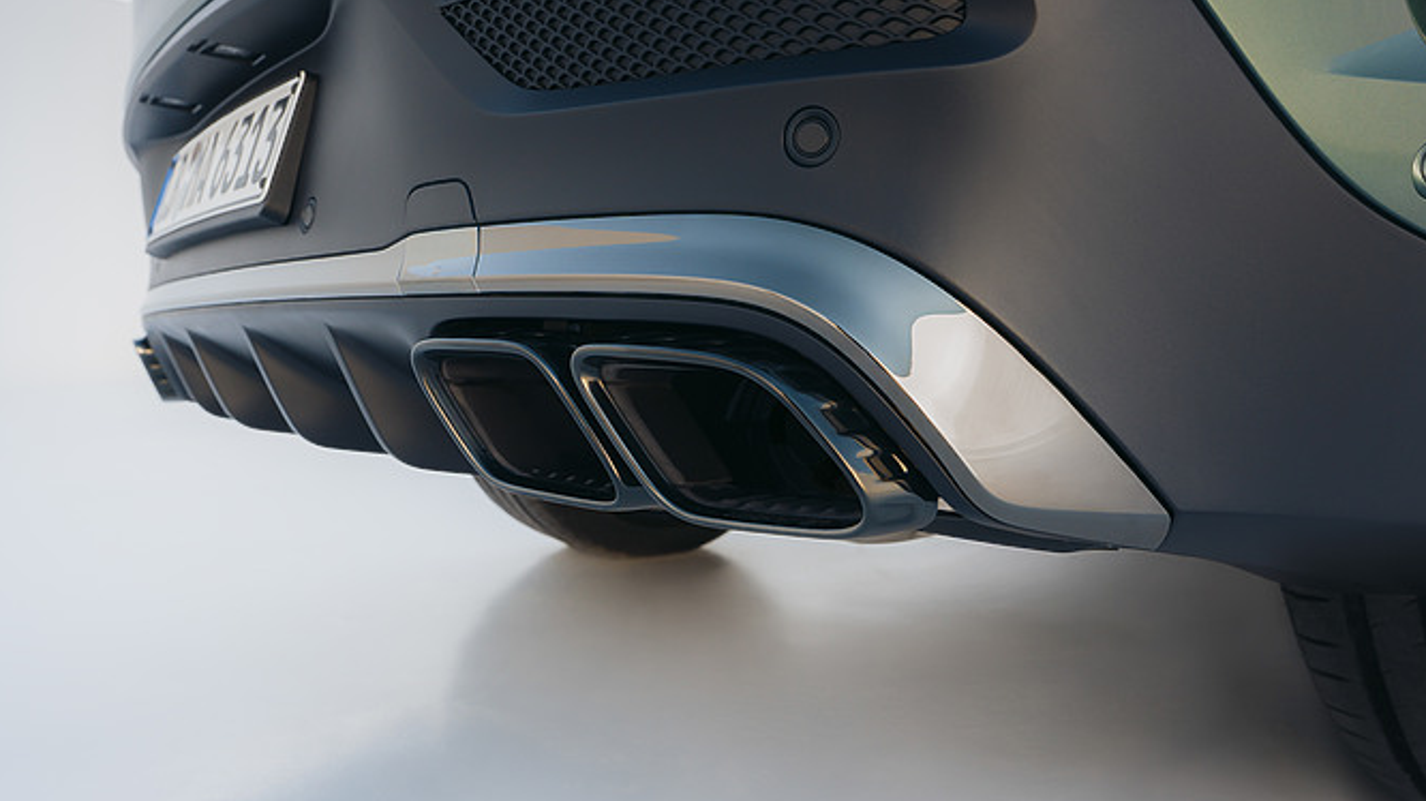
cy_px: 317
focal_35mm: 27
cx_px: 694
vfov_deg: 42.6
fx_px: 1021
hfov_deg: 69.9
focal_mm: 22
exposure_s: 1/500
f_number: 5
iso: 250
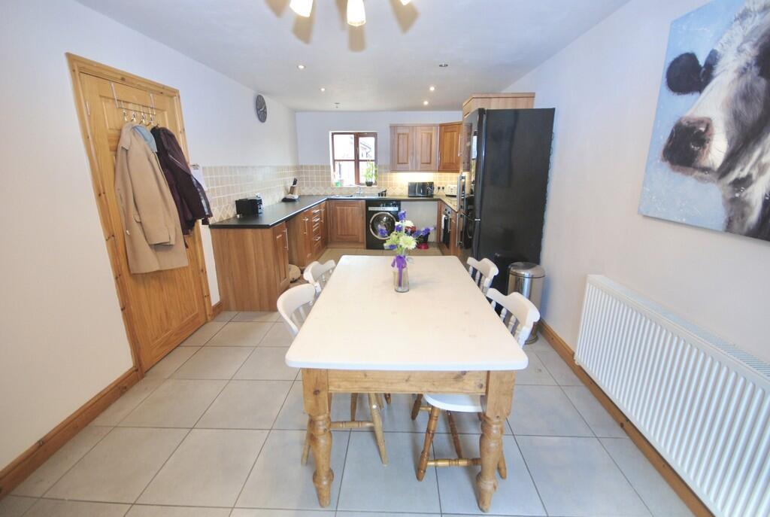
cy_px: 258
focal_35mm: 15
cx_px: 385
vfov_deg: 77.6
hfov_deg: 100.3
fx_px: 321
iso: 400
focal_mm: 10
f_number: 4
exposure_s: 1/40
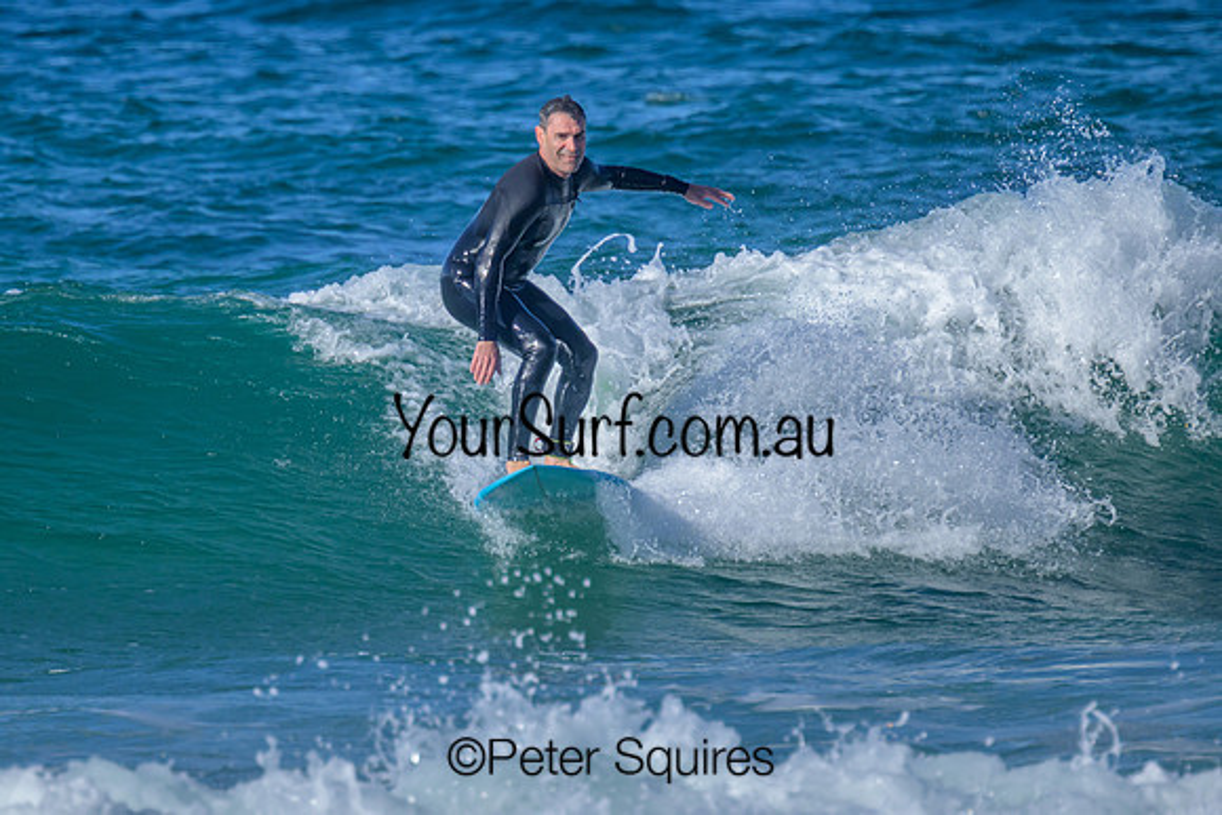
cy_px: 338
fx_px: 37348
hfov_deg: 1.9
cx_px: 487
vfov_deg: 1.3
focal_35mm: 1100
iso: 1400
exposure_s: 1/2000
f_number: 11
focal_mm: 800
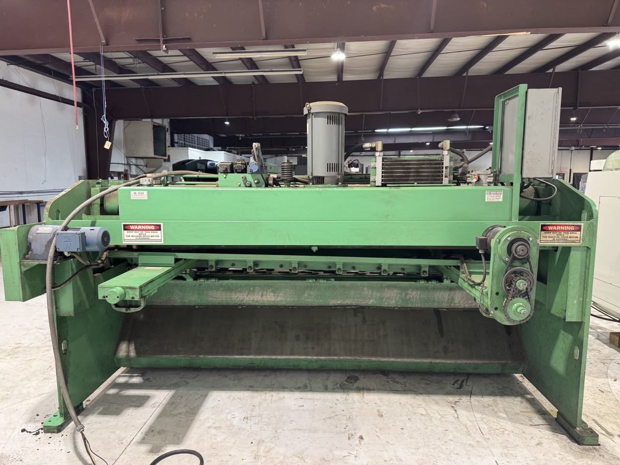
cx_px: 310
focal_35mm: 24
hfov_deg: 71.6
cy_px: 232
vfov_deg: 56.8
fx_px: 430
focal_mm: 6.76
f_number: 1.78
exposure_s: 1/60
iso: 200
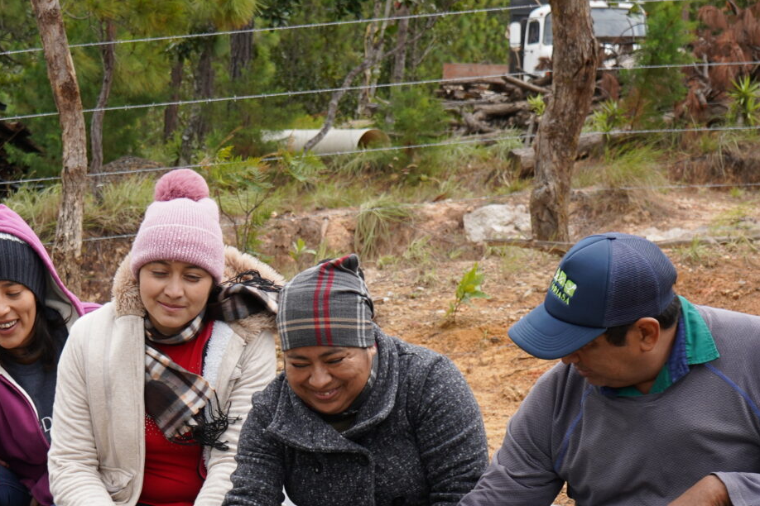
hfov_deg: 21.9
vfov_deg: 14.6
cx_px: 182
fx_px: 1942
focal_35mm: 92
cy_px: 511
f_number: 5.6
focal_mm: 33
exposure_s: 1/160
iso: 100
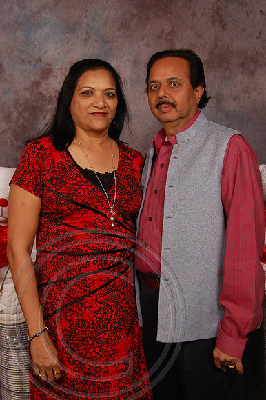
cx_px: 133
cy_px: 200
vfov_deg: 41.1
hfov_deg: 28.0
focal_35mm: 48
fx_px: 533
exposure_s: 1/200
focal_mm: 32
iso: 400
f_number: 5.6
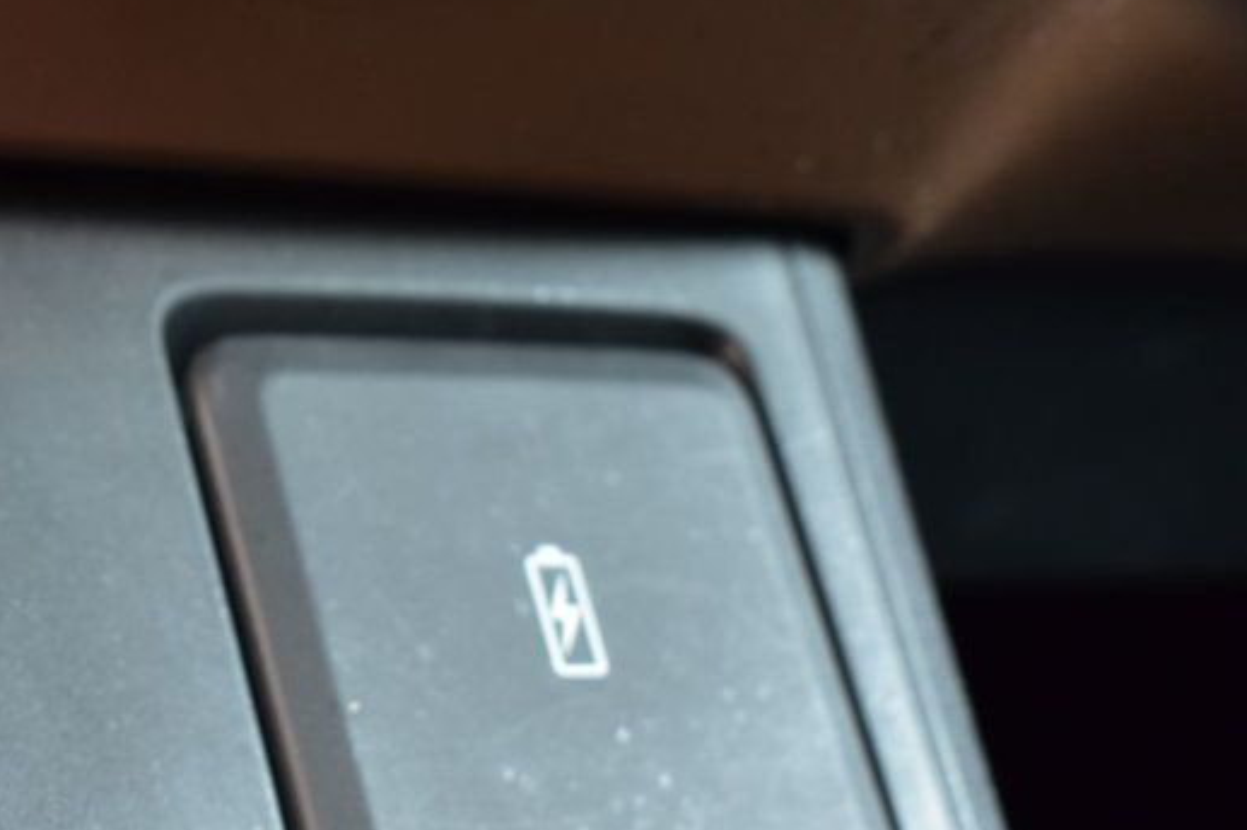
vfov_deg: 13.5
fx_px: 3496
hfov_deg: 19.9
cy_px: 514
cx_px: 183
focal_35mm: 101
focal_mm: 34
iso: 450
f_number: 6.3
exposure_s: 1/15
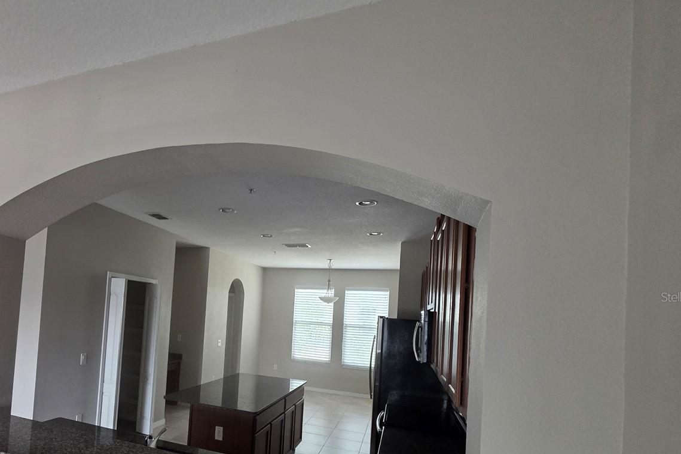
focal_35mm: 19
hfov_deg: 84.5
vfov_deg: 63.2
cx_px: 239
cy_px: 297
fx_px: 359
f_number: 1.9
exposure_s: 1/120
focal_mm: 2.2
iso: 200
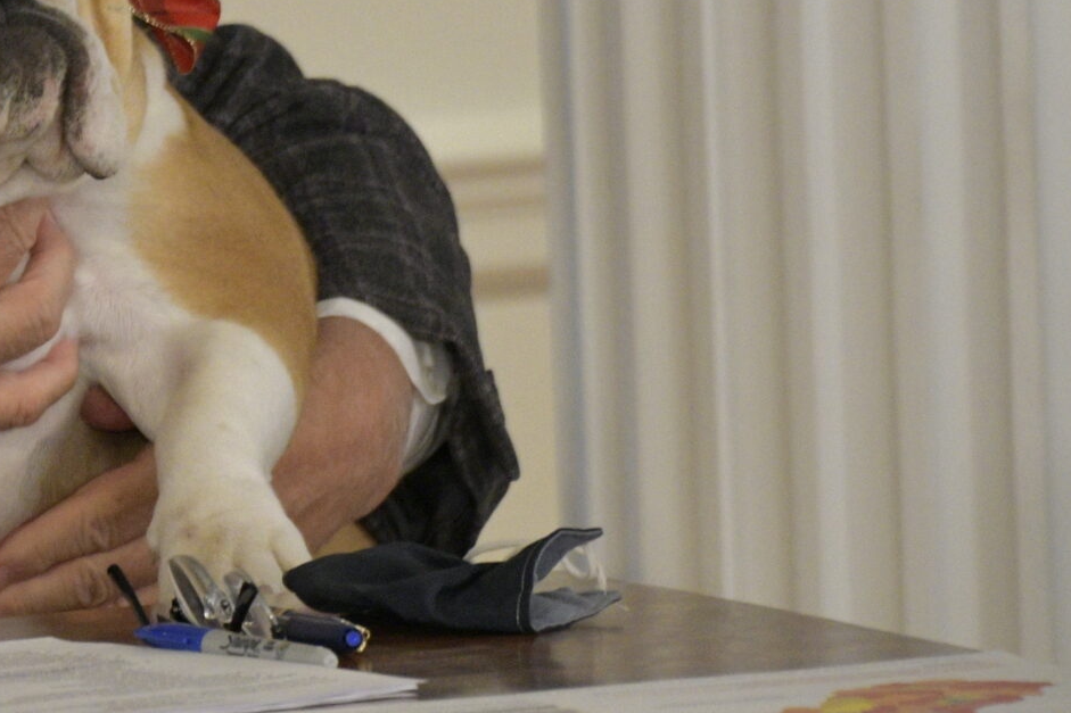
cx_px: -340
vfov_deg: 2.7
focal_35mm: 509
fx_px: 15139
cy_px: -81
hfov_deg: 4.0
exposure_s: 1/320
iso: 4000
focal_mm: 125
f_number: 6.3
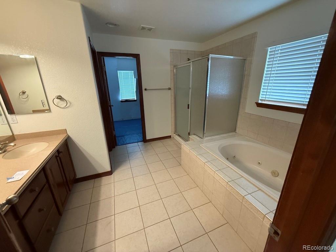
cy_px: 126
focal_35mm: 14
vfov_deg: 85.7
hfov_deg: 102.1
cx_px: 168
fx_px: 136
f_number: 2.2
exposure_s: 1/60
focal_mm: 2.22
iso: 500
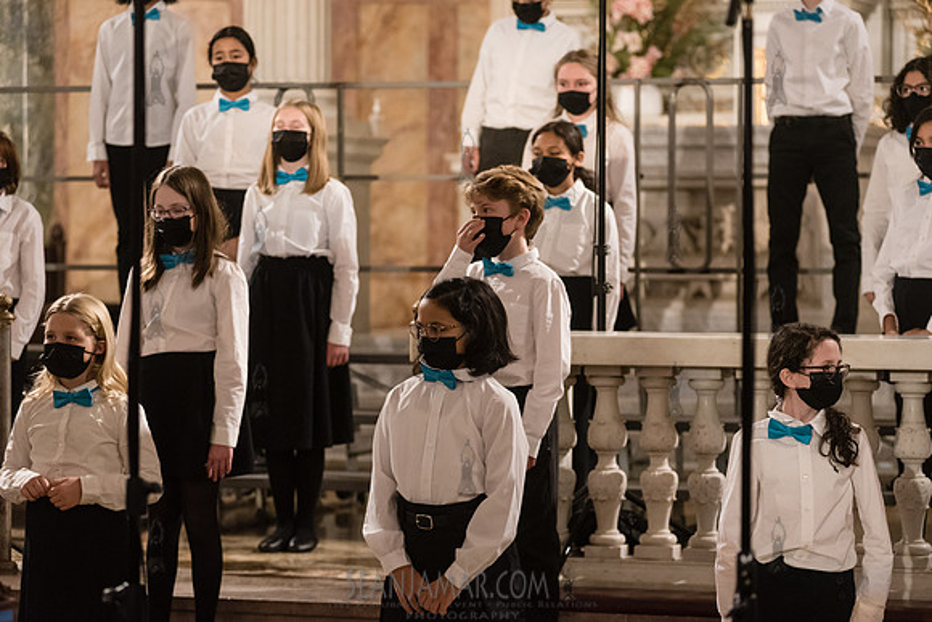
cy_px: 311
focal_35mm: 120
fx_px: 3107
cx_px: 466
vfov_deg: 11.4
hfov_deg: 17.1
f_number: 4
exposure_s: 1/200
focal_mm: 120
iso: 4000
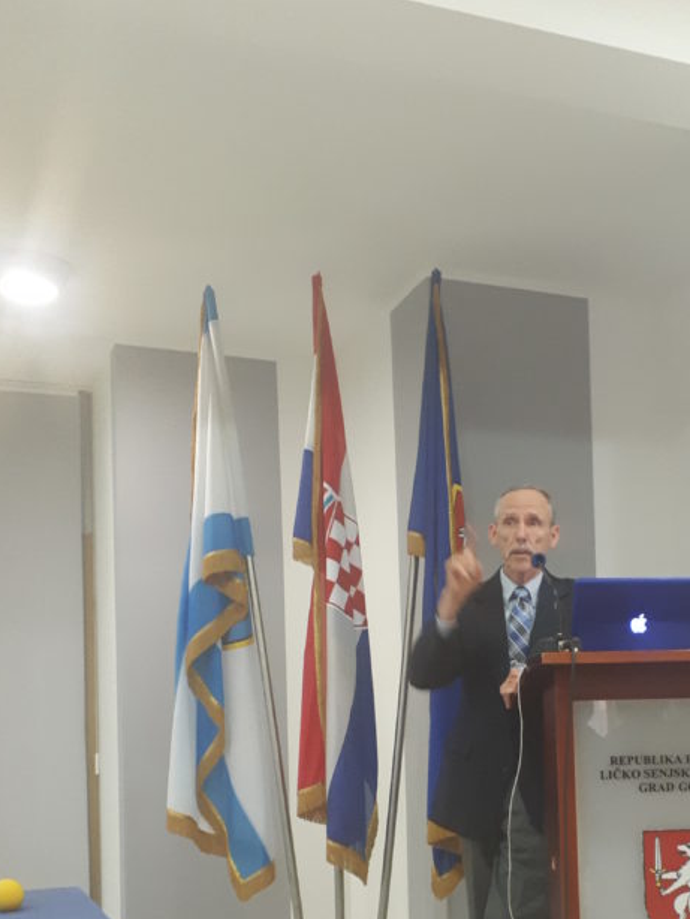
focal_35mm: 45
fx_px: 1195
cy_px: 693
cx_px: 536
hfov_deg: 31.5
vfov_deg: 40.8
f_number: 1.9
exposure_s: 1/17
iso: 320
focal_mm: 3.6
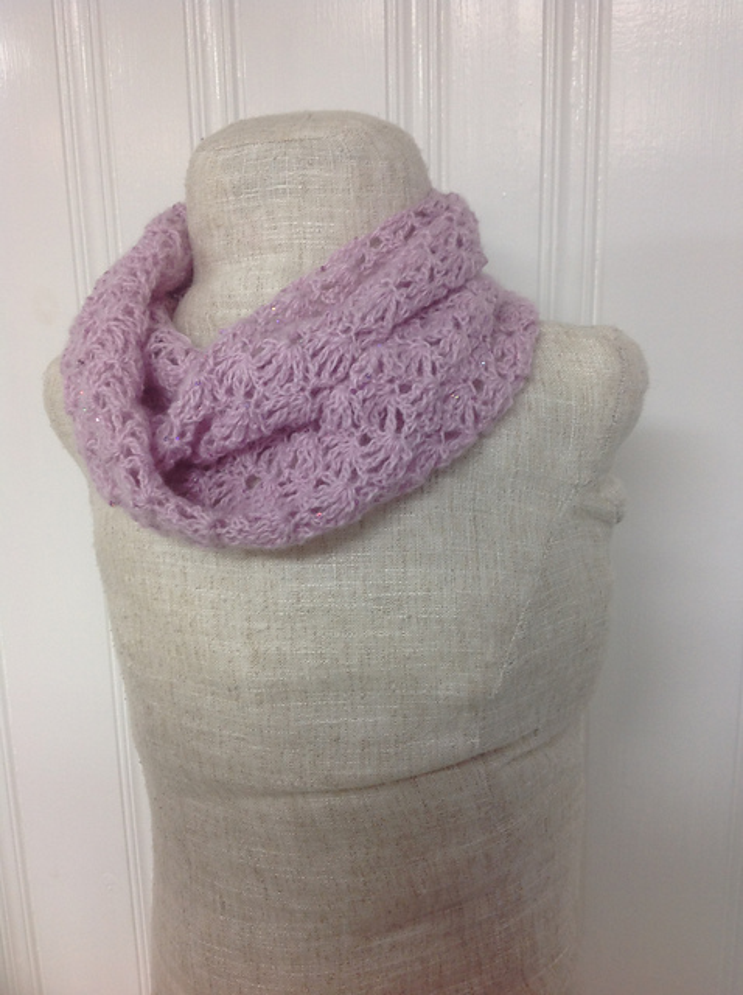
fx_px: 1004
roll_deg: +2.6
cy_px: 498
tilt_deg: -13.4
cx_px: 372
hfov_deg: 40.6
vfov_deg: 52.7
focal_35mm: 35
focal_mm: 4.28
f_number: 2.4
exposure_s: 1/20
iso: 50
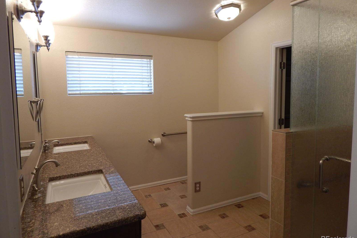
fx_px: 228
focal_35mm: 23
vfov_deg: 55.0
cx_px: 178
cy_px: 109
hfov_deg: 76.1
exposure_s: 1/30
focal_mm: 4
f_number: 3
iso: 125
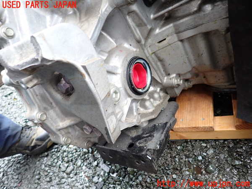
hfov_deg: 69.4
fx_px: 182
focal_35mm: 25
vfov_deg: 54.9
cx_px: 126
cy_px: 94
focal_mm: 4.5
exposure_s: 1/50
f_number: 2
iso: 200
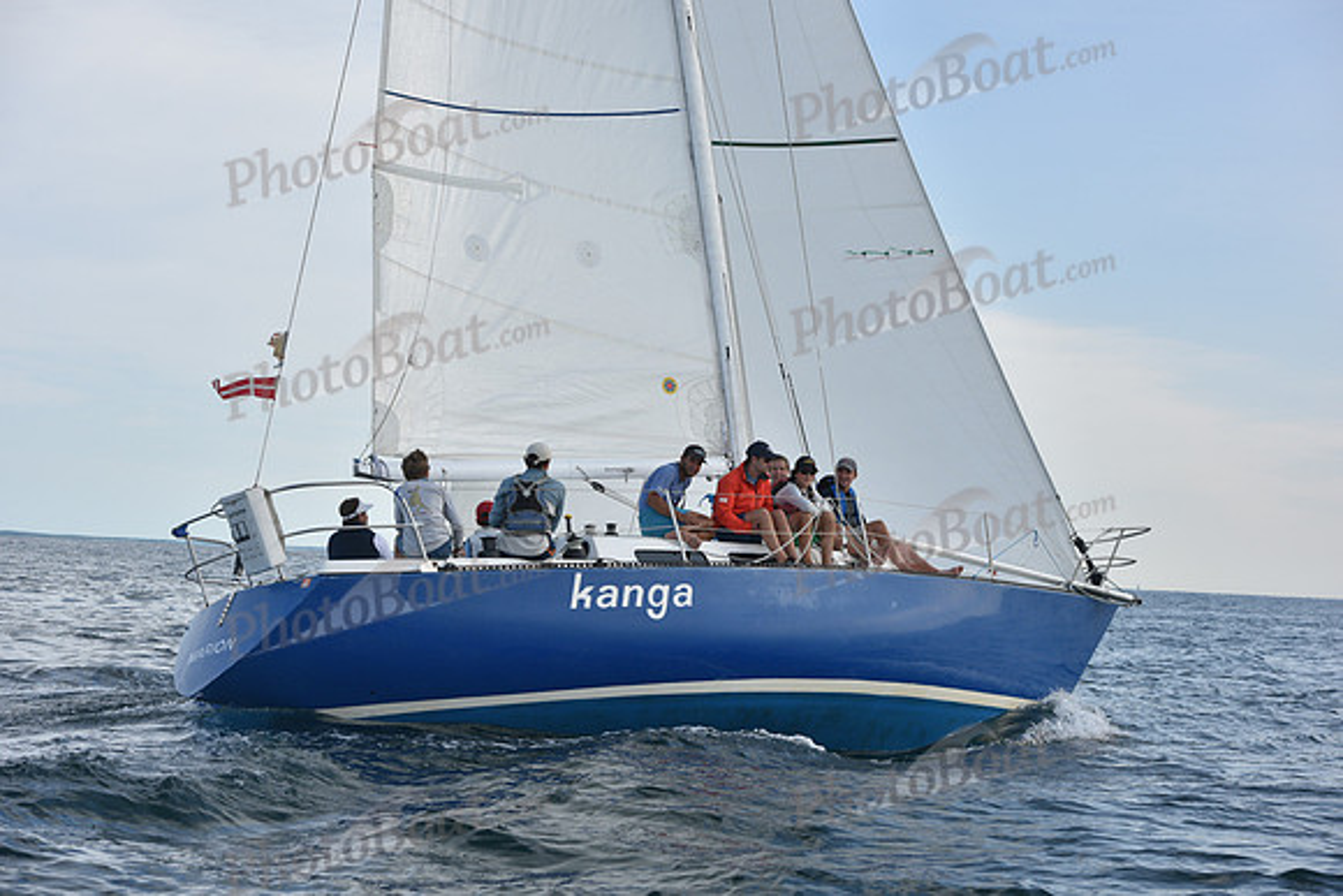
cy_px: 448
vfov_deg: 19.5
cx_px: 672
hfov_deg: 28.8
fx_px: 2612
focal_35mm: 70
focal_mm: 70
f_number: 7.1
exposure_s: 1/1000
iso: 320
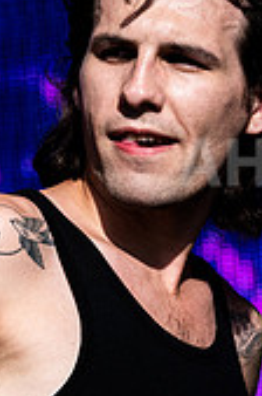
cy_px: 260
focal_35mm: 715
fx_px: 7837
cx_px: 168
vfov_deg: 2.9
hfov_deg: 1.9
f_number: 5
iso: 640
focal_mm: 160
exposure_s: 1/6400
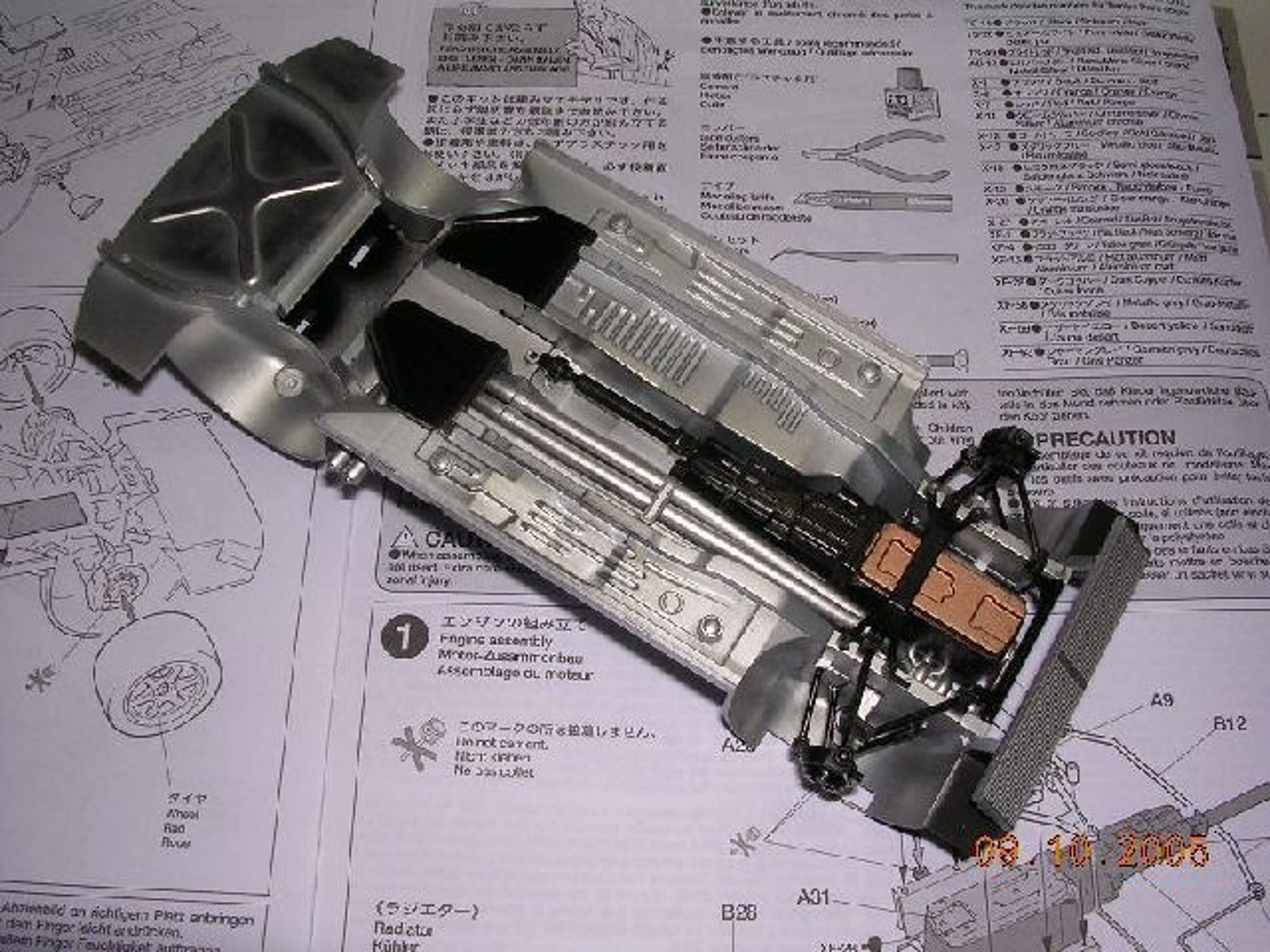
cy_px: 476
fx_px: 1394
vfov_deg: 37.7
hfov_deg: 49.0
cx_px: 635
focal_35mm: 38
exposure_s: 1/60.1
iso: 100
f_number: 5.6
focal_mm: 5.8
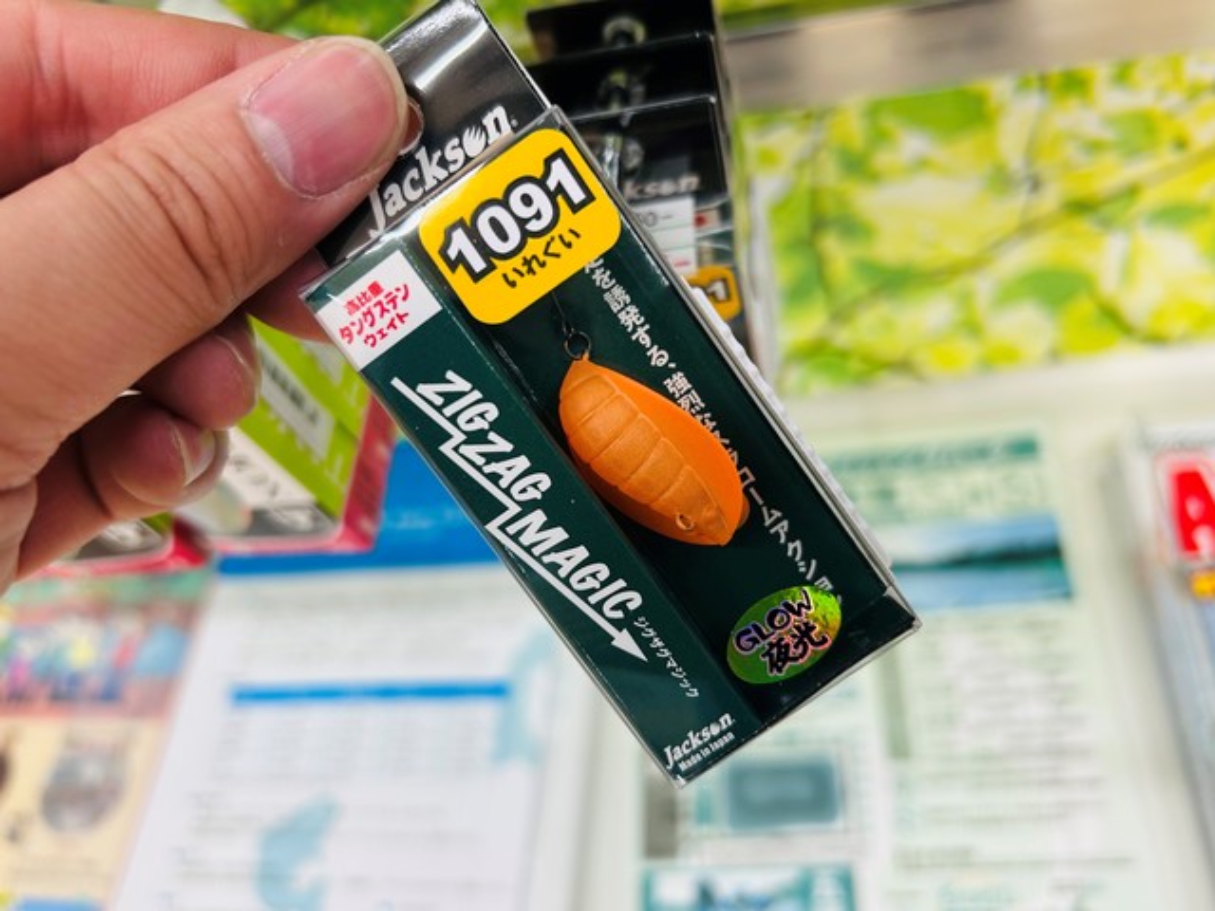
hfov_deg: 67.3
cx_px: 608
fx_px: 913
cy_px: 456
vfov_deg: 53.1
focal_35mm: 26
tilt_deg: -54.2
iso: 64
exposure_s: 1/100
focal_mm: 5.7
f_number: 1.5
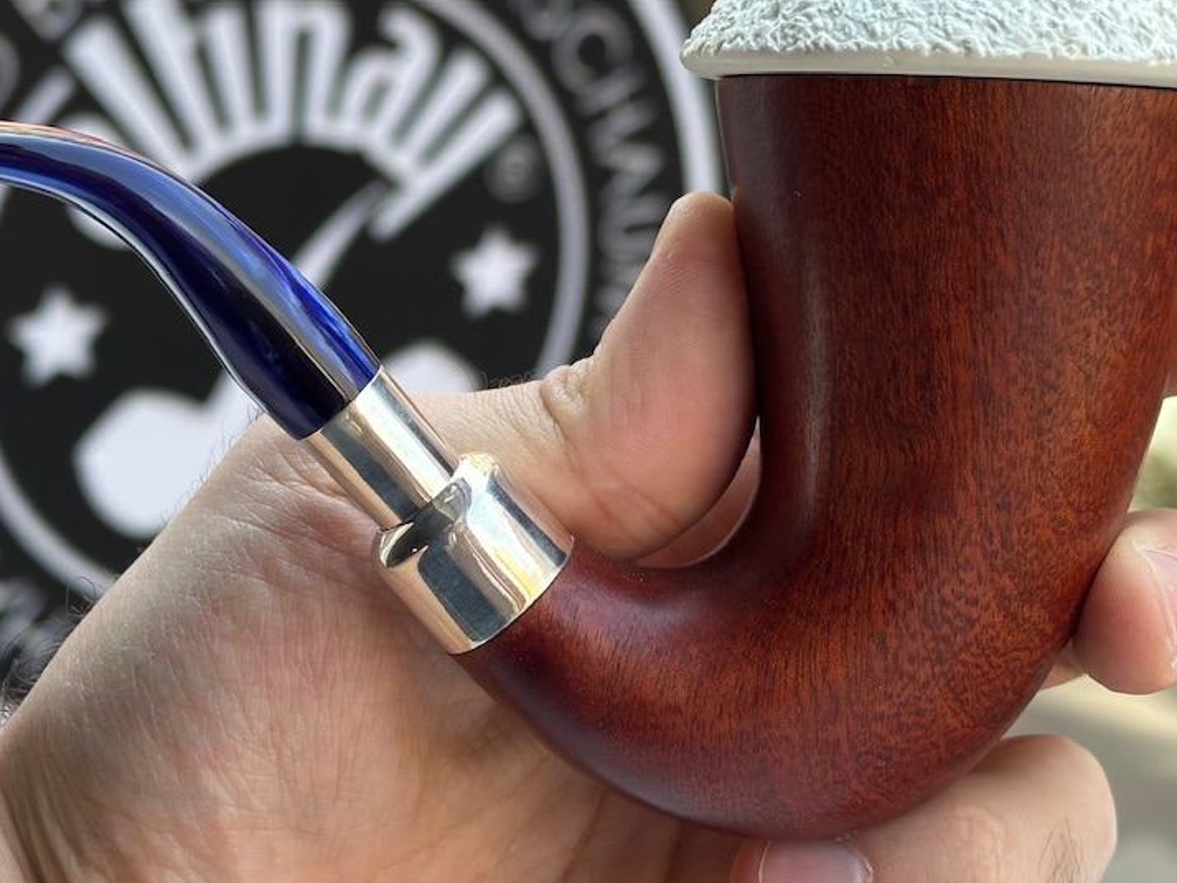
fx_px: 2925
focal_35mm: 86
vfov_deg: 17.2
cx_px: 593
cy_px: 334
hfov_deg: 22.8
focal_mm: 6.86
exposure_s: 1/329
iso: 64
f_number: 1.78
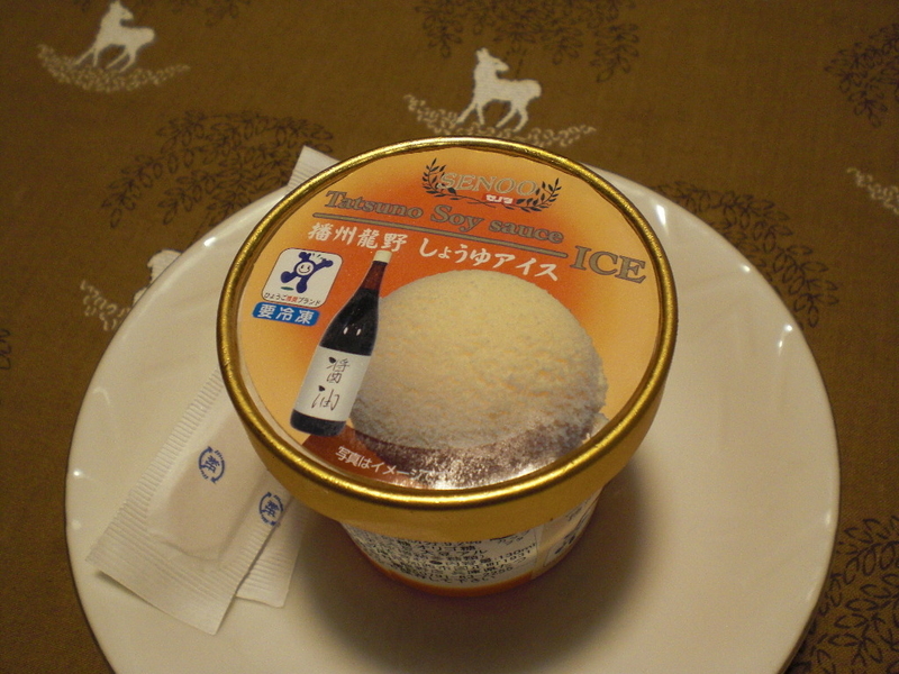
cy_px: 337
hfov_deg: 49.0
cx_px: 450
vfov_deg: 37.7
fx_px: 987
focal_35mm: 38
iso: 200
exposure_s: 1/80
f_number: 3.1
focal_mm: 6.3
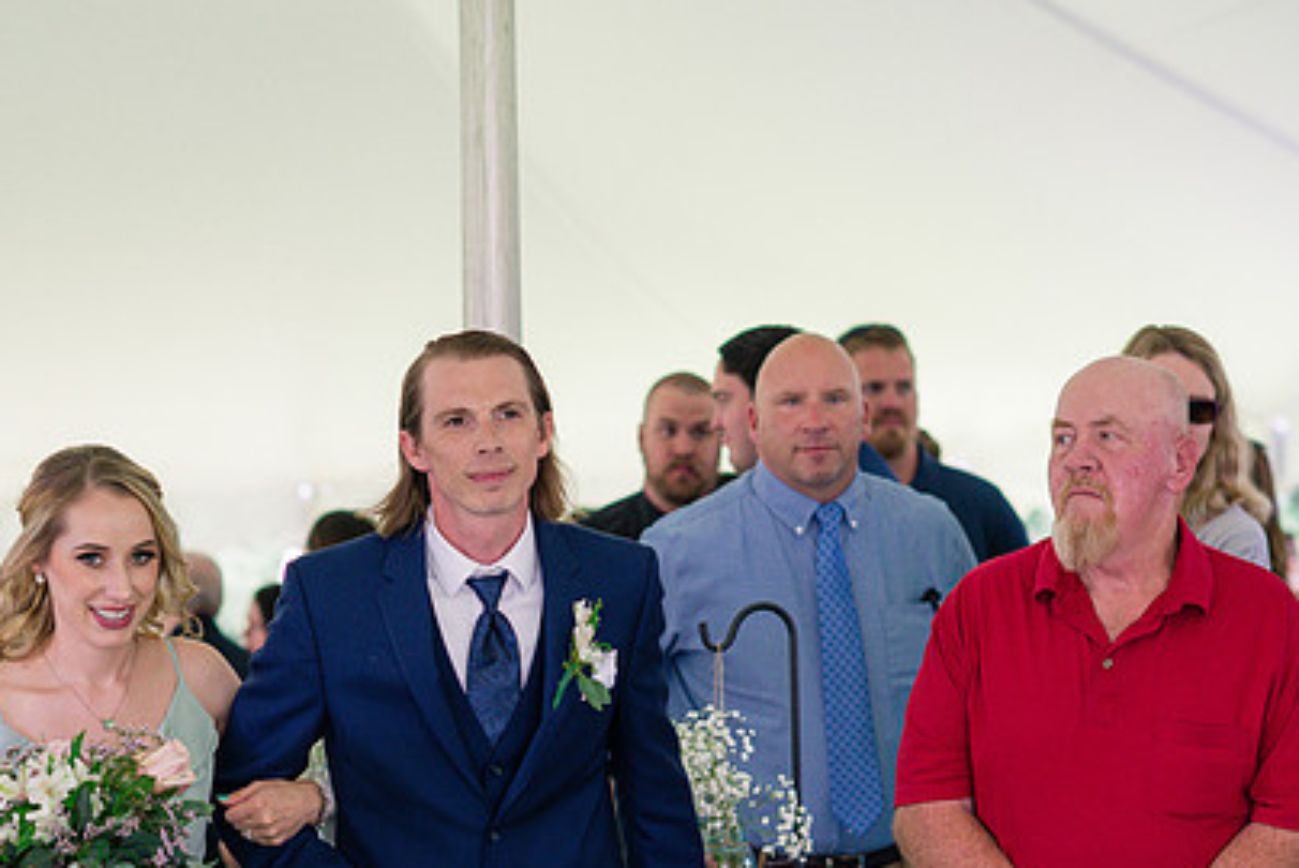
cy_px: 609
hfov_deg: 16.8
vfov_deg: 11.2
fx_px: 4405
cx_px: 592
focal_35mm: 122
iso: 500
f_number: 3.2
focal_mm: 85
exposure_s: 1/250
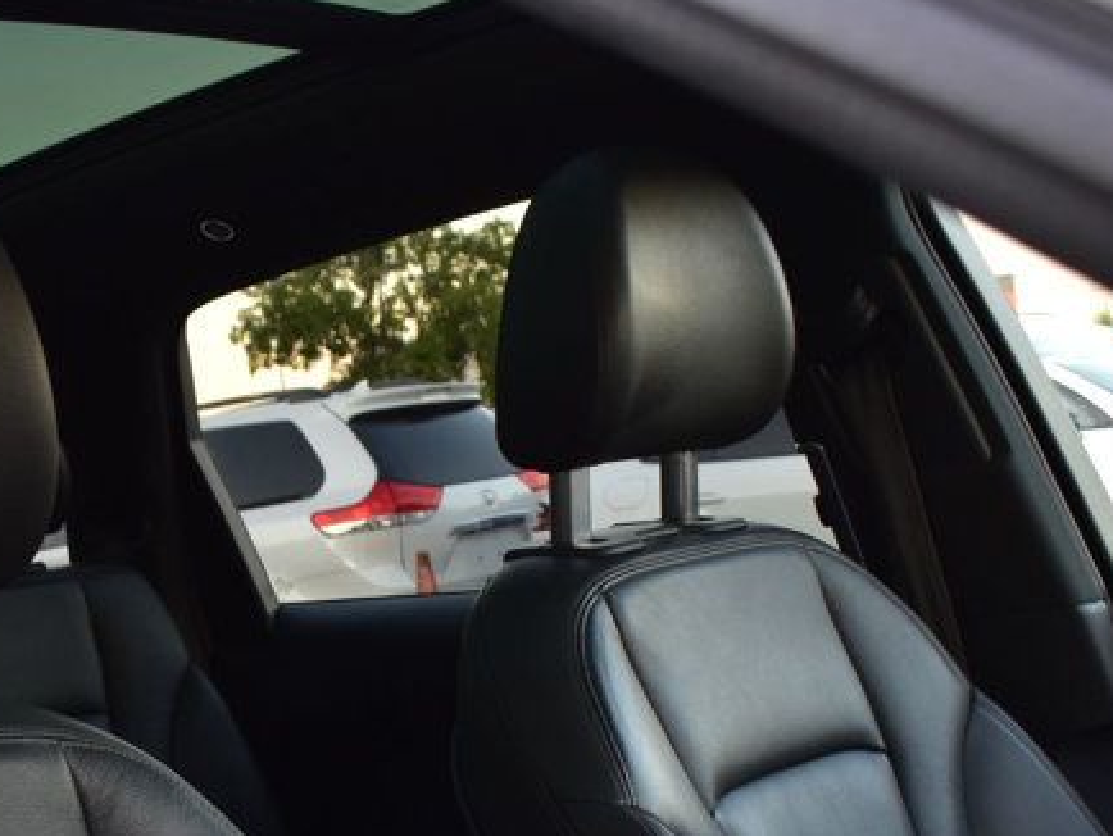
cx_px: 290
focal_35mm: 68
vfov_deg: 20.8
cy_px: 857
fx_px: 2188
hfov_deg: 28.2
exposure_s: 1/20
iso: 400
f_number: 6.3
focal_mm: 20
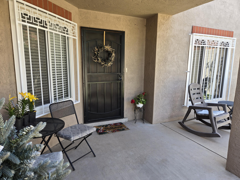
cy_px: 90
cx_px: 120
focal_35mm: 23
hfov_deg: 73.9
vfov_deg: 58.9
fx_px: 159
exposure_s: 1/180
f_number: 1.8
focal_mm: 5.4
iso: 40
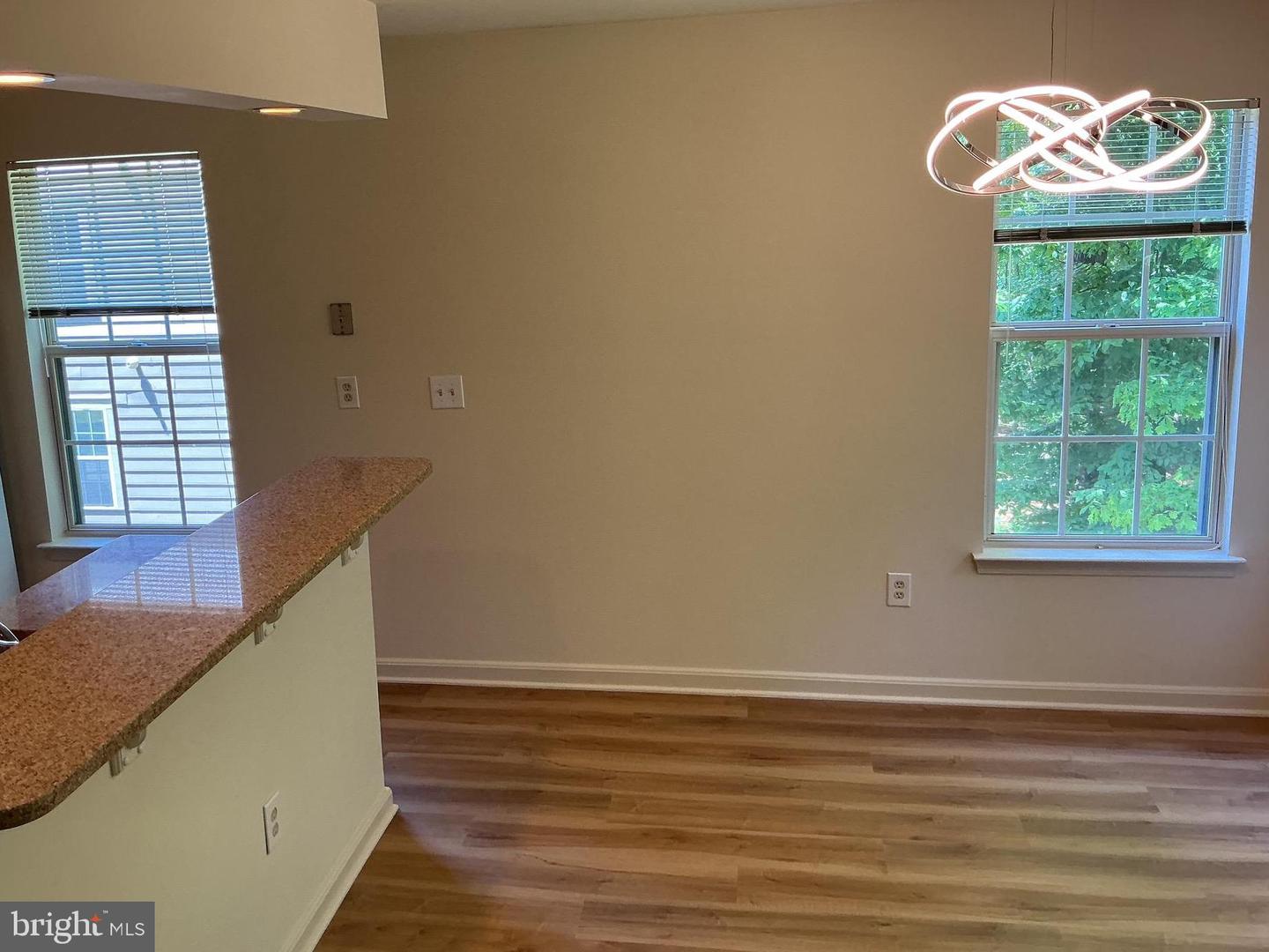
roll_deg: +2.4
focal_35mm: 29
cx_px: 634
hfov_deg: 61.7
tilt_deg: -11.1
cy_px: 476
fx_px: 1063
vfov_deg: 48.2
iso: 50
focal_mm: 3
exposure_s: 1/60
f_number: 1.8
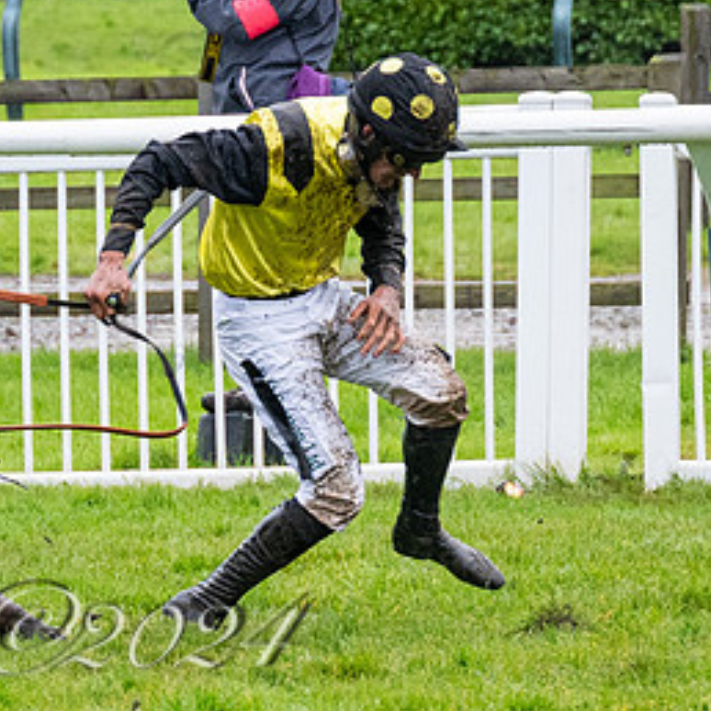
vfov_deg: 3.7
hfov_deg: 3.7
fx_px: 11061
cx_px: -210
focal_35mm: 476
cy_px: 640
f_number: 4
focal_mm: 98
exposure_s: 1/1250
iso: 1000
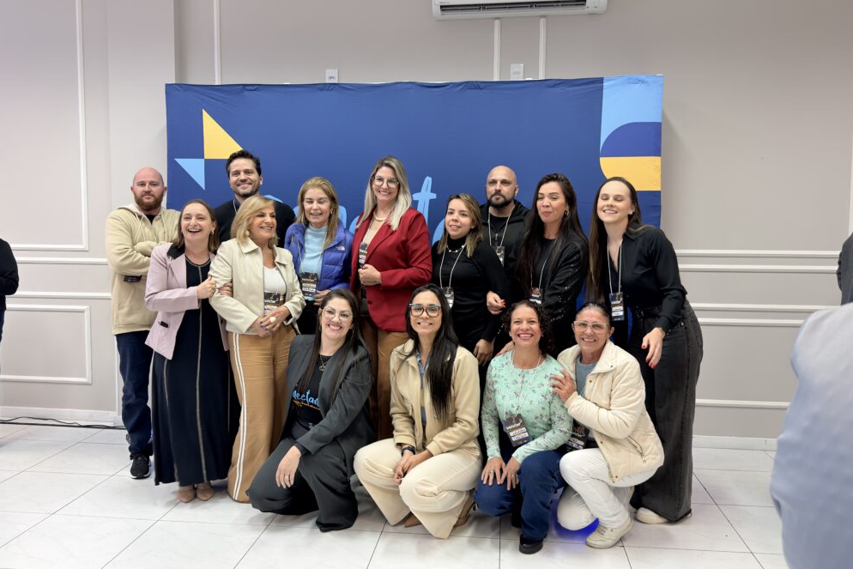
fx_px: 711
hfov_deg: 61.9
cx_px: 414
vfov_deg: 43.6
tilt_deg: -4.1
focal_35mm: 30
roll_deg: -0.6
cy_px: 276
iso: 160
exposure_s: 1/60
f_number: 1.78
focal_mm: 6.76
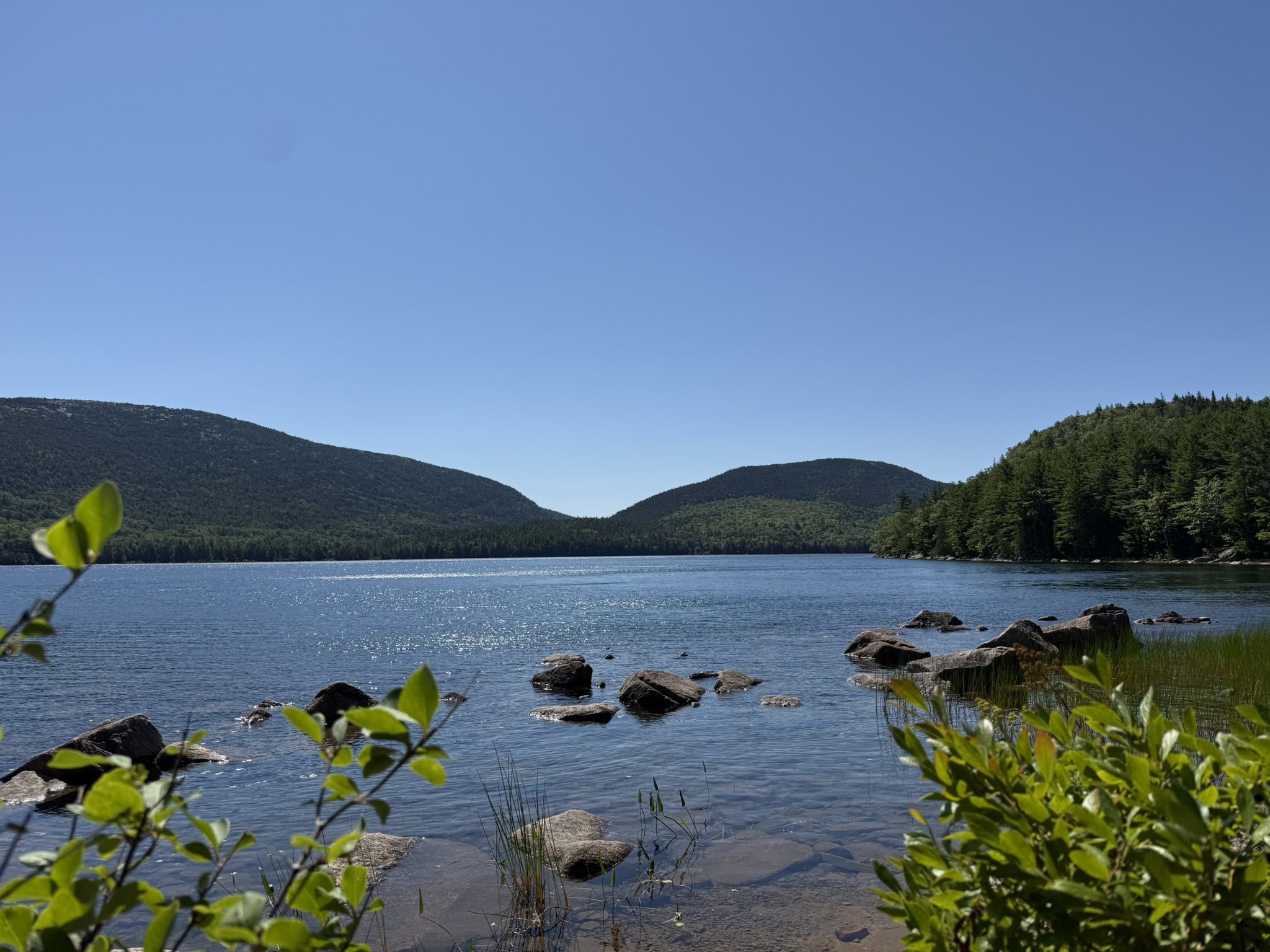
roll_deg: +1.4
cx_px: 635
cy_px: 476
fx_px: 881
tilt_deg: +4.0
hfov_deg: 71.6
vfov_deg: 56.8
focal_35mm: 24
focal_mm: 6.76
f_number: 1.78
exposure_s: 1/9091
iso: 80
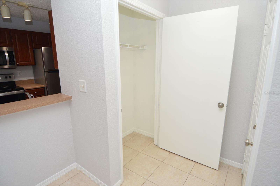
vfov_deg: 67.3
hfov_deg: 90.1
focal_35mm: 18
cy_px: 93
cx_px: 140
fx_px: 140
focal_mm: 12
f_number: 4
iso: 500
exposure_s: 1/60
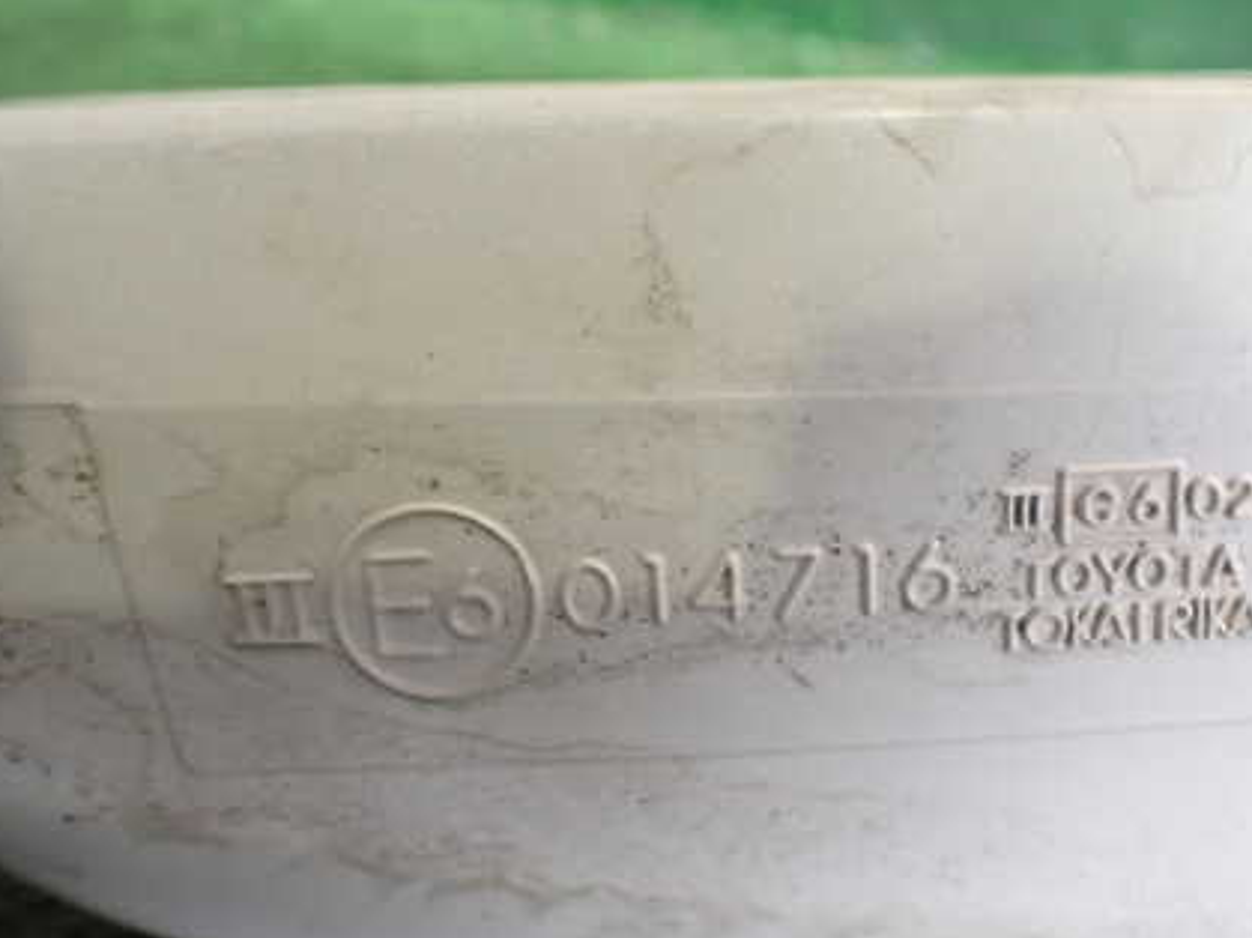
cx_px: 780
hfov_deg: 43.5
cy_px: 523
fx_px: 1555
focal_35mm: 43
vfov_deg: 33.5
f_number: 2.3
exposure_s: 1/125
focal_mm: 5.4
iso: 400
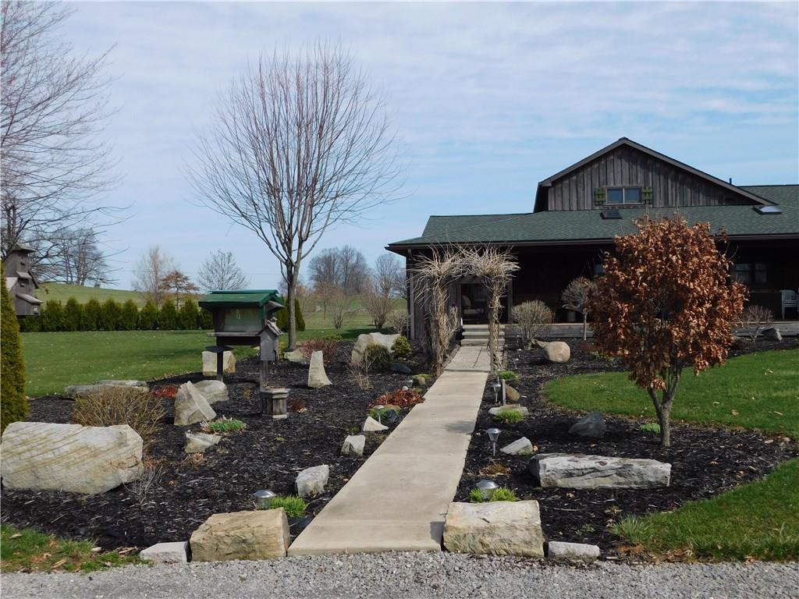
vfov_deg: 39.7
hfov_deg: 51.4
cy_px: 300
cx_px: 400
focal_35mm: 36
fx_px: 831
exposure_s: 1/400
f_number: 7
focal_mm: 6.3
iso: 125
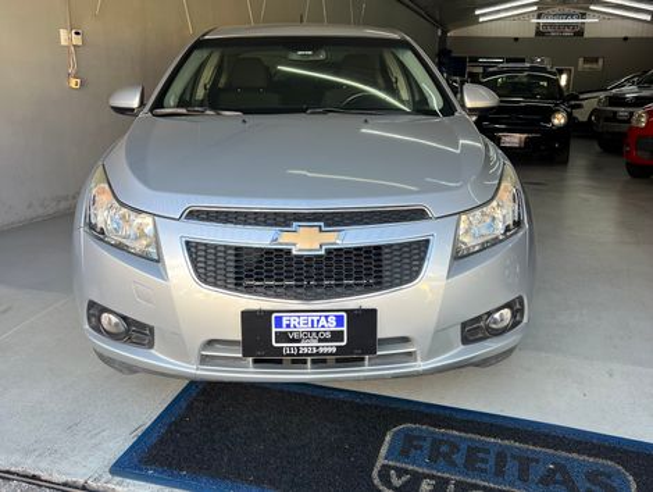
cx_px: 326
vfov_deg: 53.2
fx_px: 491
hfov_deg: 67.2
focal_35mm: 26
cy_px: 246
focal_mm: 5.7
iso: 40
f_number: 1.5
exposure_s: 1/186
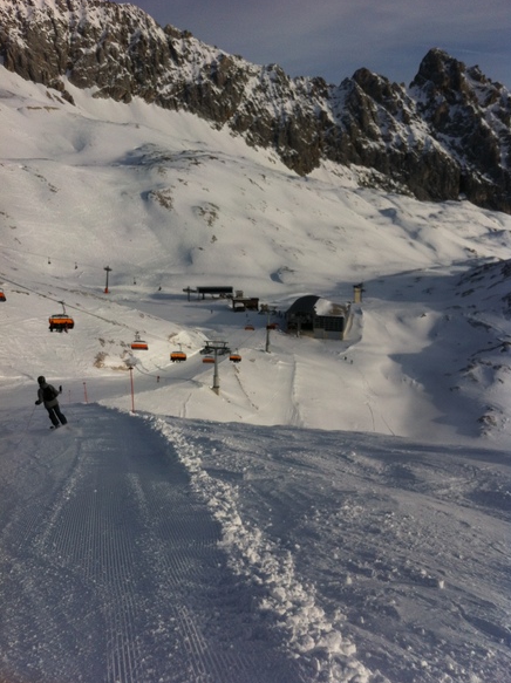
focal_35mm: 36
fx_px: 710
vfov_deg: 51.4
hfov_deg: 39.6
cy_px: 337
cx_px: 253
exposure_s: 1/2155
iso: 80
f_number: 2.8
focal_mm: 3.85
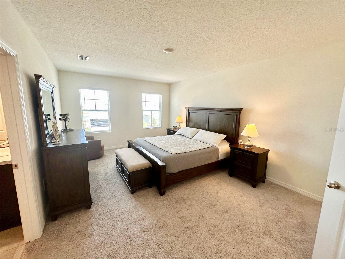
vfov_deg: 85.7
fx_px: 140
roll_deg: -1.5
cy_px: 130
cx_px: 172
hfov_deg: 102.1
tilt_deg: -9.6
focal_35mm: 14
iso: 125
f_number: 2.2
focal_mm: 2.22
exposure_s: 1/120
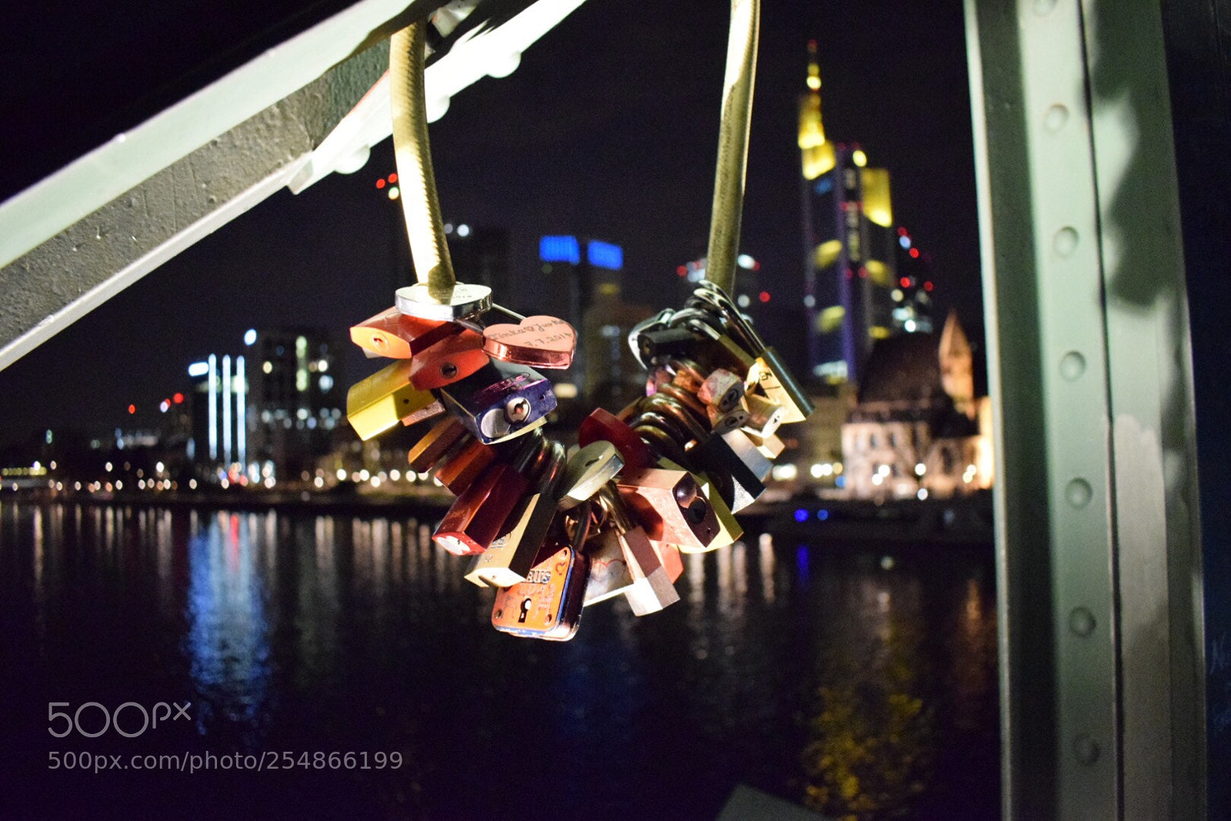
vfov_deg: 47.9
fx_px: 923
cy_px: 410
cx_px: 616
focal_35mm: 27
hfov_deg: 67.4
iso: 12800
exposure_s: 1/30
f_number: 3.5
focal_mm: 18
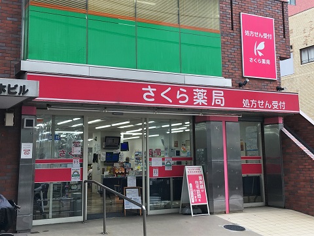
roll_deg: +1.3
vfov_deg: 48.2
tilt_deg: +8.7
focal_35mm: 29
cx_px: 157
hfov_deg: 61.7
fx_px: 263
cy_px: 118
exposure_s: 1/158
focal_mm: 4.15
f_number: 2.2
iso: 25
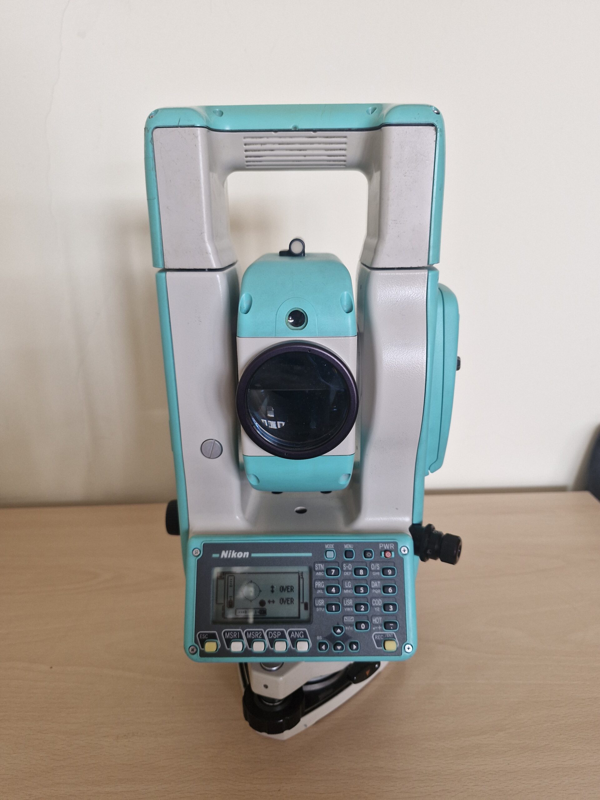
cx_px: 300
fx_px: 532
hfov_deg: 58.9
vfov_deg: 73.9
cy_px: 400
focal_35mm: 23
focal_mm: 5.54
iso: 50
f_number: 1.8
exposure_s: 1/105
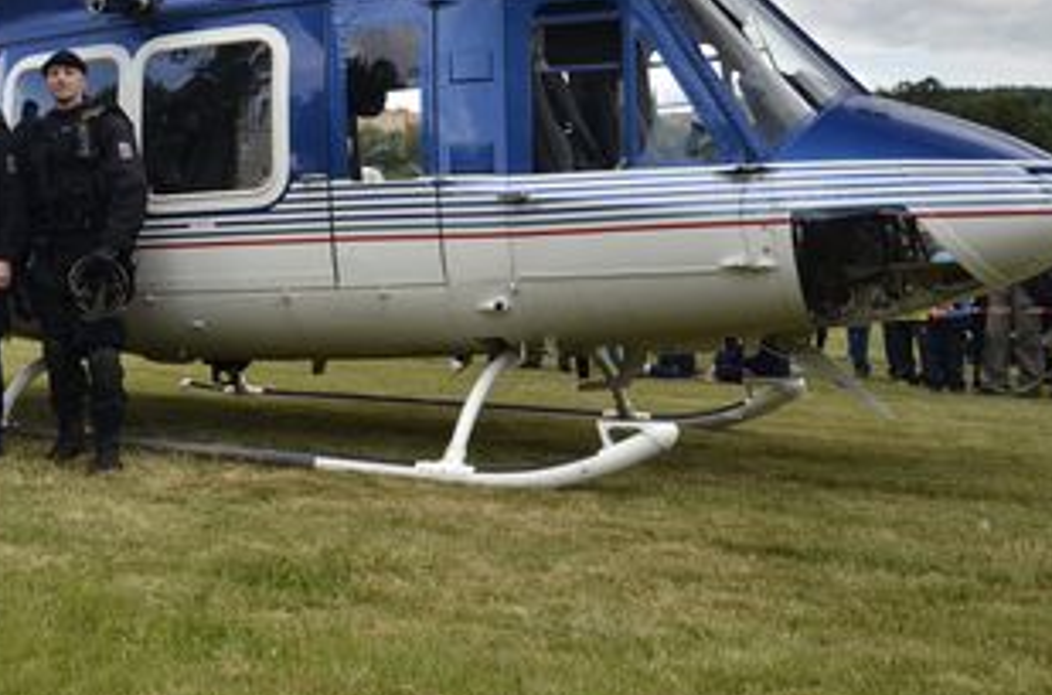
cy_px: 106
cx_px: 58
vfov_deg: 23.6
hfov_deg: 33.4
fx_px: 1631
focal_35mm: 56
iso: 100
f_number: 3.5
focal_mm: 18
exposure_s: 1/400
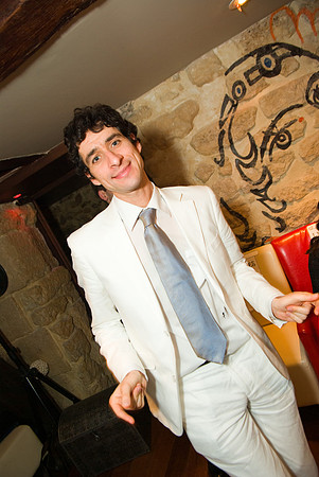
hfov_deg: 53.2
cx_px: 160
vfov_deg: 73.7
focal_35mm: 24
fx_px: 318
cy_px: 238
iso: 140
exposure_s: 1/30
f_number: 4
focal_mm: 16
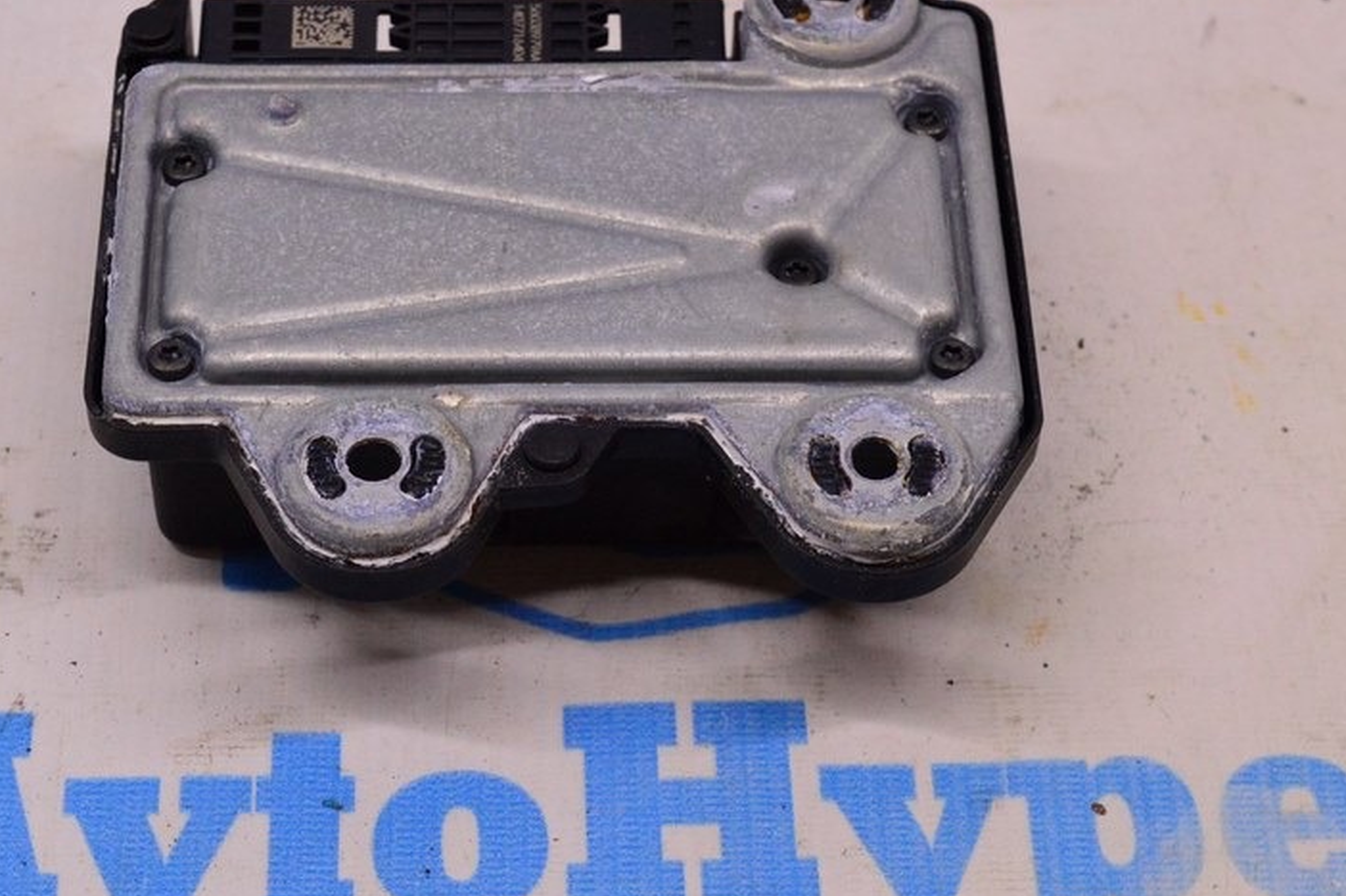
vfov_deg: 13.0
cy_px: 362
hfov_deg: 19.5
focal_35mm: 105
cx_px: 625
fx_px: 3923
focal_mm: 48
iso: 1600
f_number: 8
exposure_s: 1/125
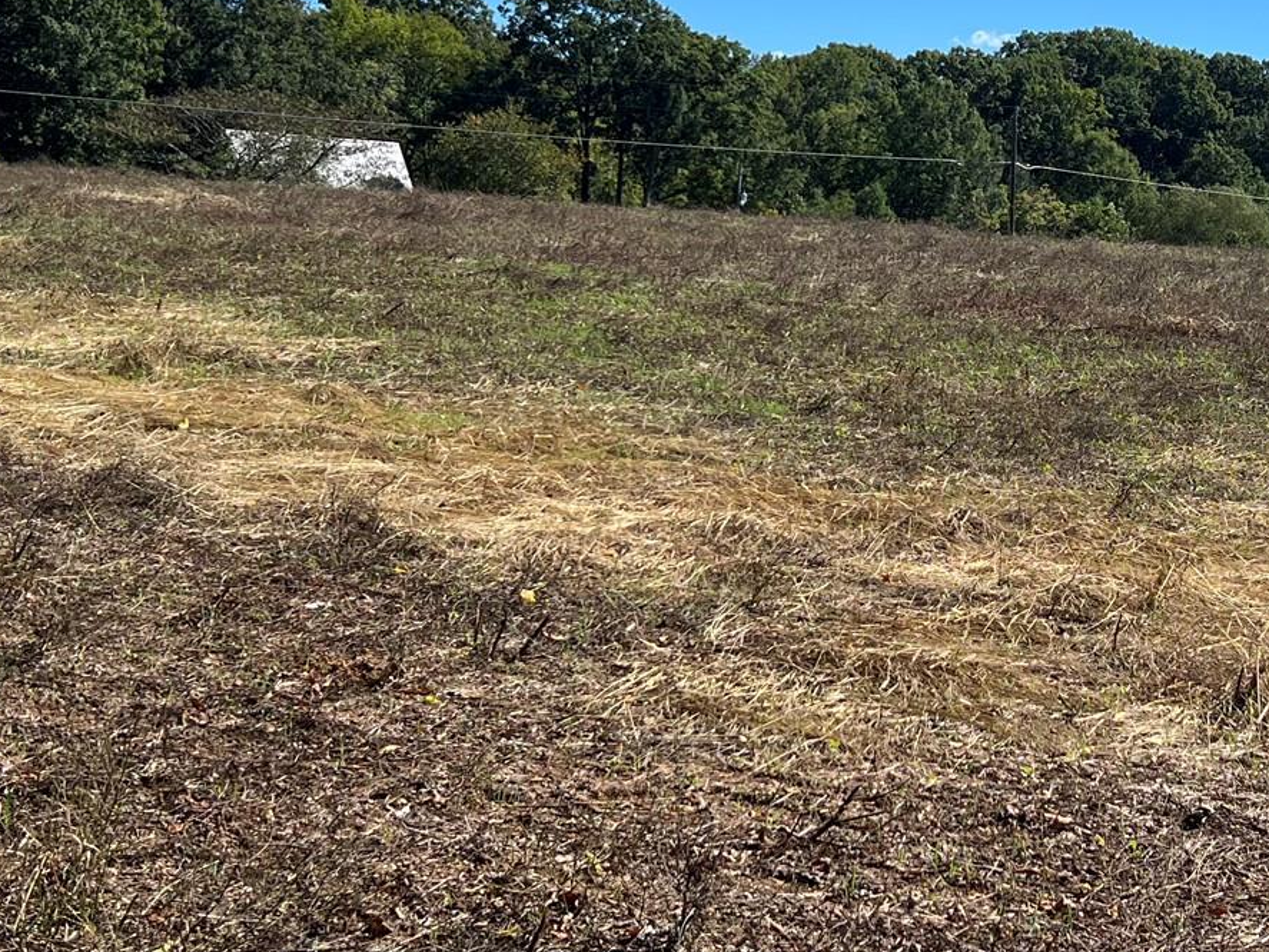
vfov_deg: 24.4
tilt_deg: -4.3
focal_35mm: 60
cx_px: 921
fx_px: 2200
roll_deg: -3.1
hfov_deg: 31.7
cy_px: 436
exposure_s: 1/3460
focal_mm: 5.7
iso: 50
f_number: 1.5
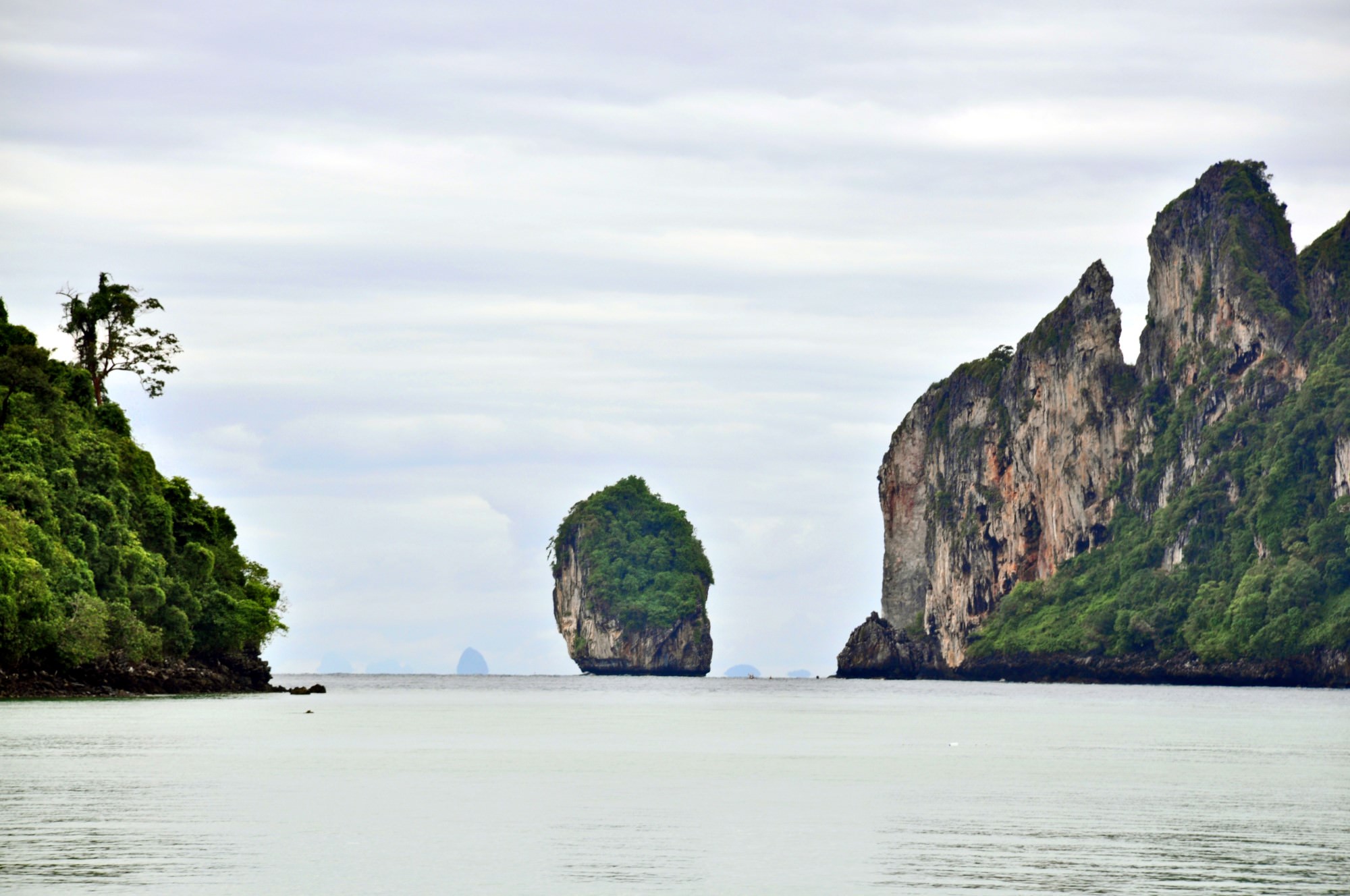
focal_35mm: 202
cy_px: 448
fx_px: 7584
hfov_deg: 10.2
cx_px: 675
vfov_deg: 6.8
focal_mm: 135
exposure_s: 1/125
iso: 200
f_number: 11
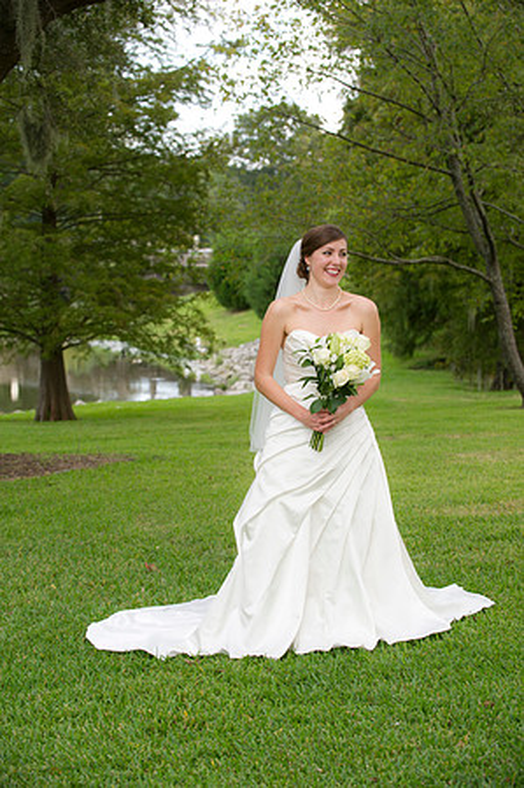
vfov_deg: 24.8
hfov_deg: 16.6
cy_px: 394
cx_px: 262
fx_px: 1794
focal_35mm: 82
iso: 320
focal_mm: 82
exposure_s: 1/160
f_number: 4.5
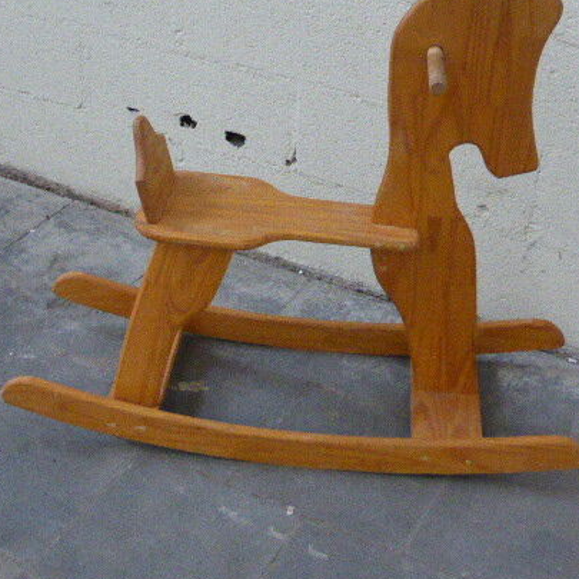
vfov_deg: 28.6
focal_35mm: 60
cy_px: 243
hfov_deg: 28.6
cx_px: 280
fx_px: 1135
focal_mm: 7.4
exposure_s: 1/125
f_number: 3.9
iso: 1600
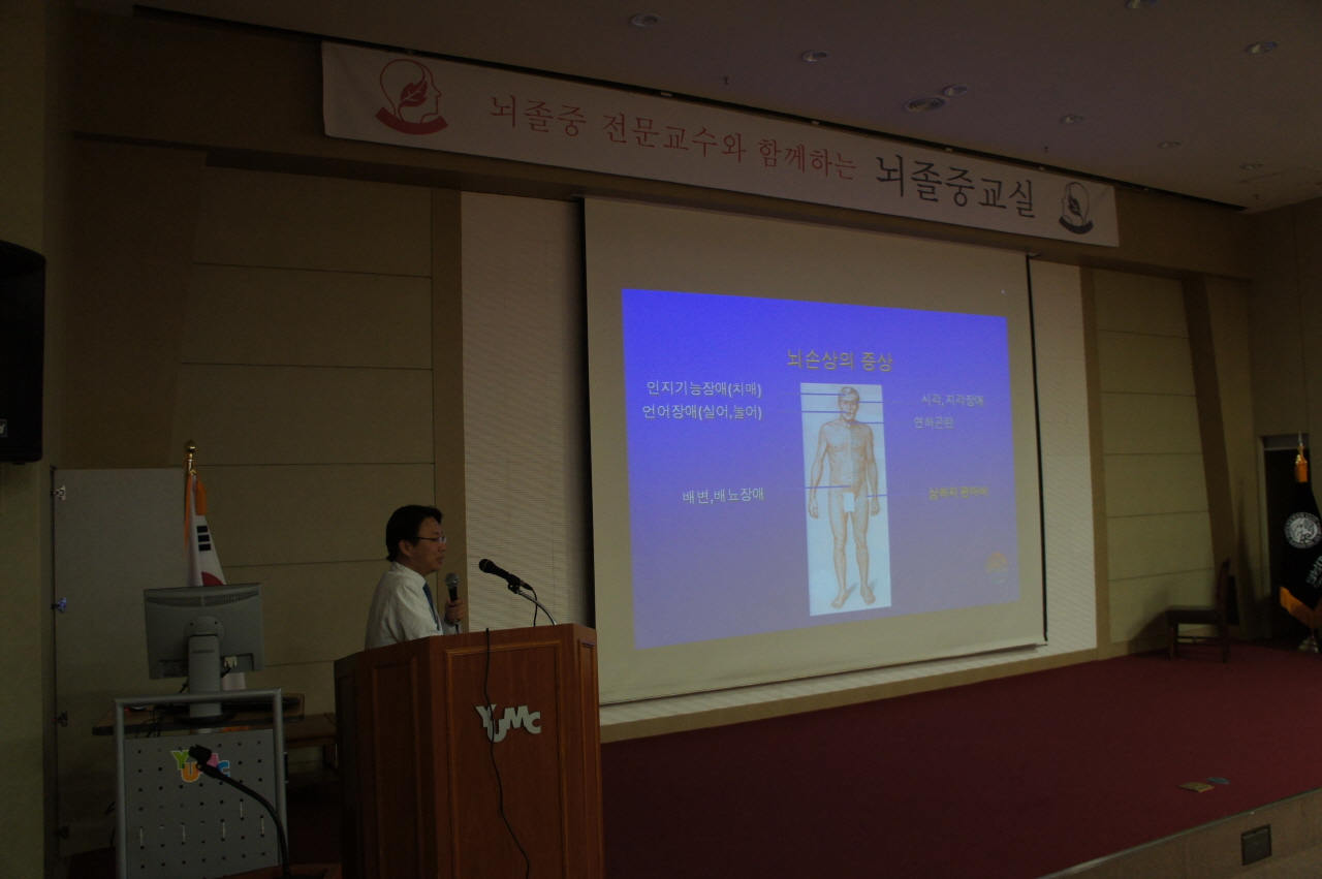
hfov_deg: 67.4
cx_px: 661
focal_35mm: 27
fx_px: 991
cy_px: 440
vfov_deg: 47.8
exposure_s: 1/25
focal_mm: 18
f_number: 3.5
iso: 800
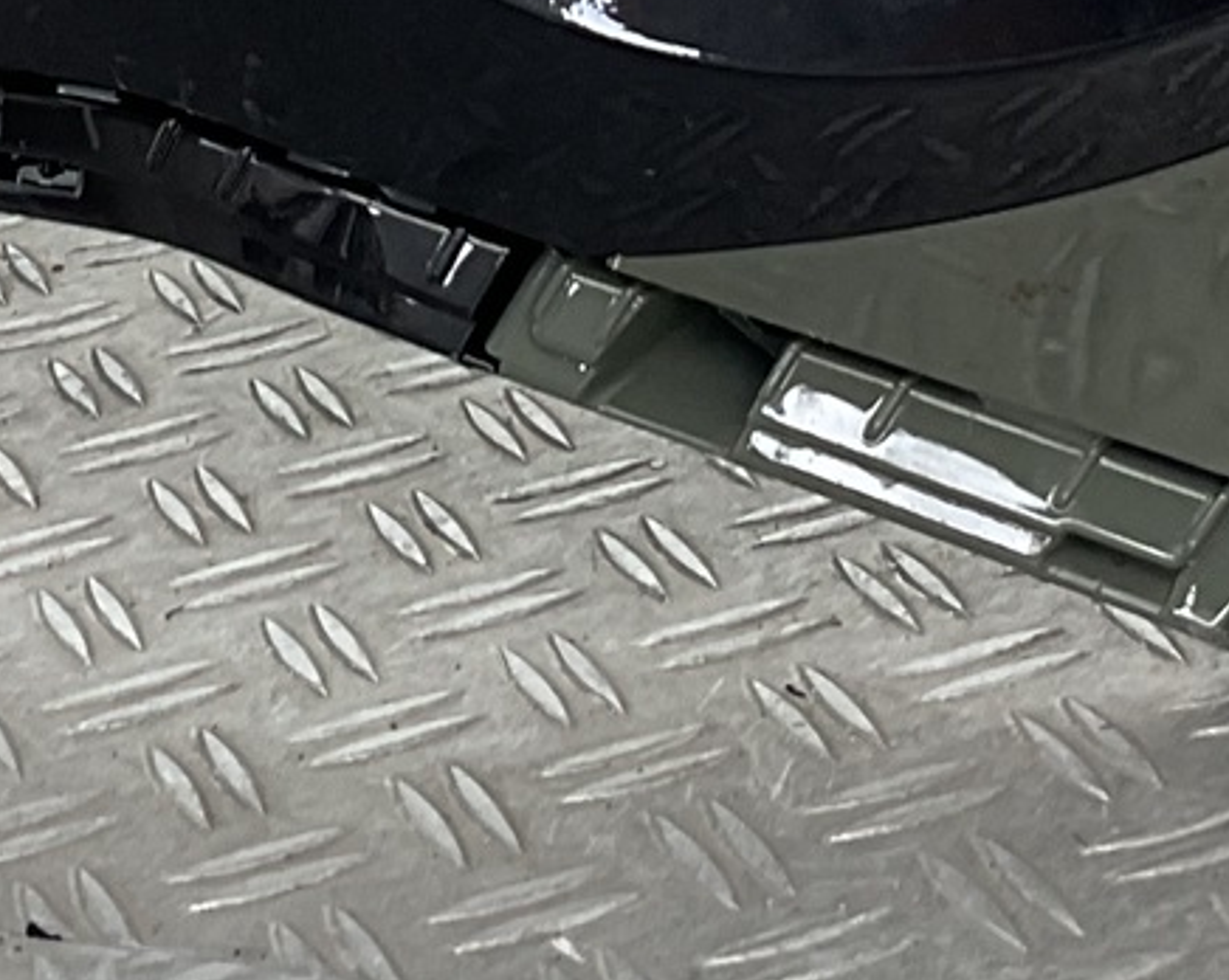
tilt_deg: -13.3
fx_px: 4761
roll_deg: +5.0
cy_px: -710
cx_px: 290
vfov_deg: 11.1
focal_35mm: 131
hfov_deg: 14.6
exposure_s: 1/101
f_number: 1.8
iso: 16
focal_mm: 3
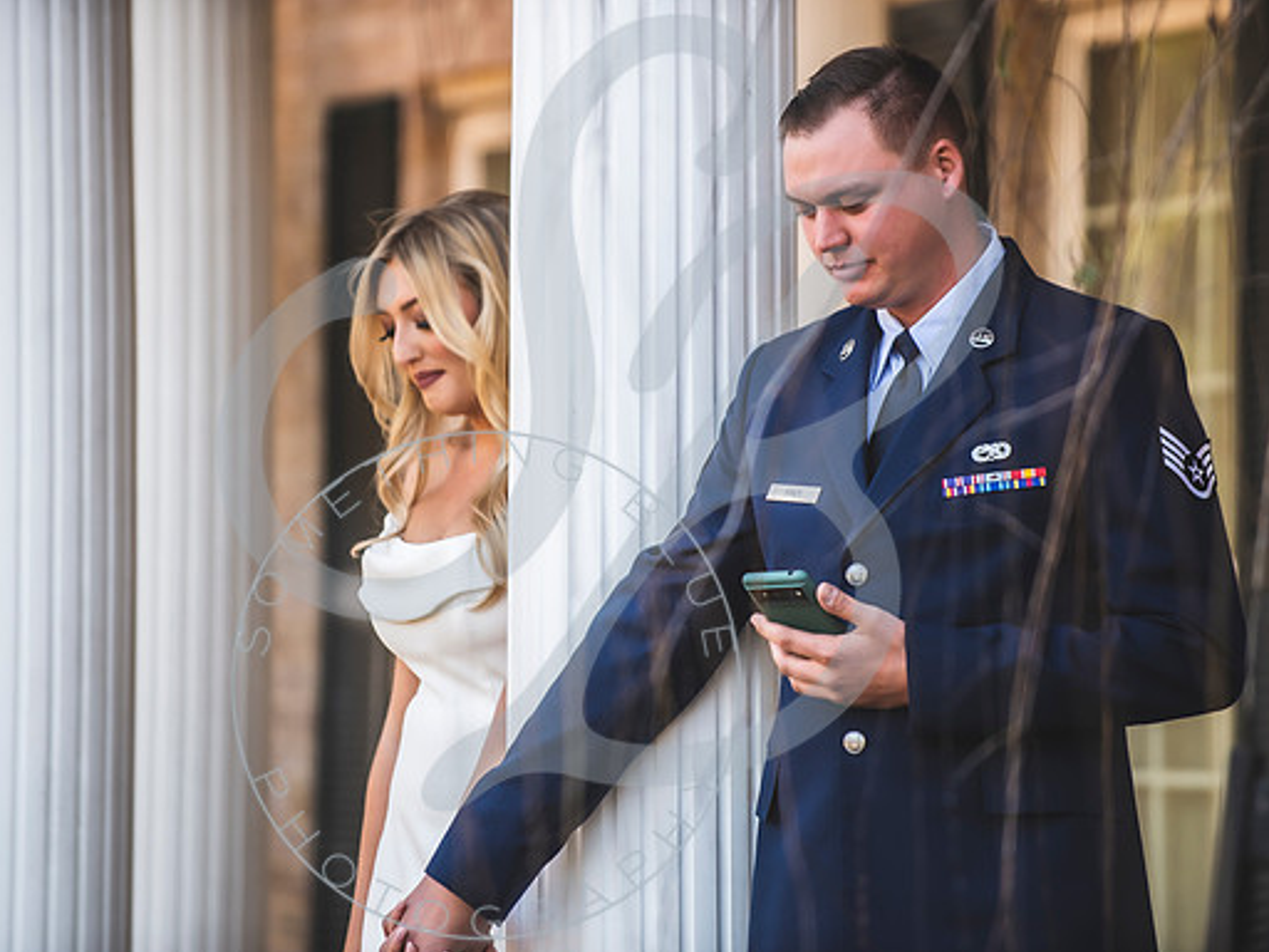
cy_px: 477
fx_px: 8285
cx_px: 610
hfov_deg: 8.8
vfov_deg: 6.6
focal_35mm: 226
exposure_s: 1/320
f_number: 2.8
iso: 200
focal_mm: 200
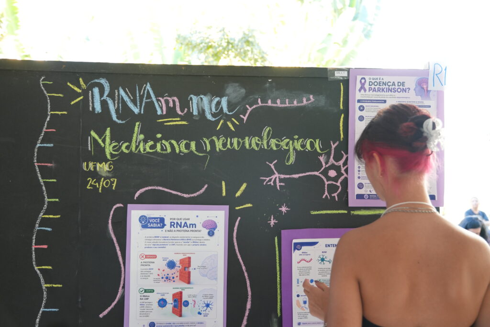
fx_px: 551
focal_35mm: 40
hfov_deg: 47.9
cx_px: 245
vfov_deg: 33.0
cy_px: 164
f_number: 2.8
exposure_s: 1/160
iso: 800
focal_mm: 27
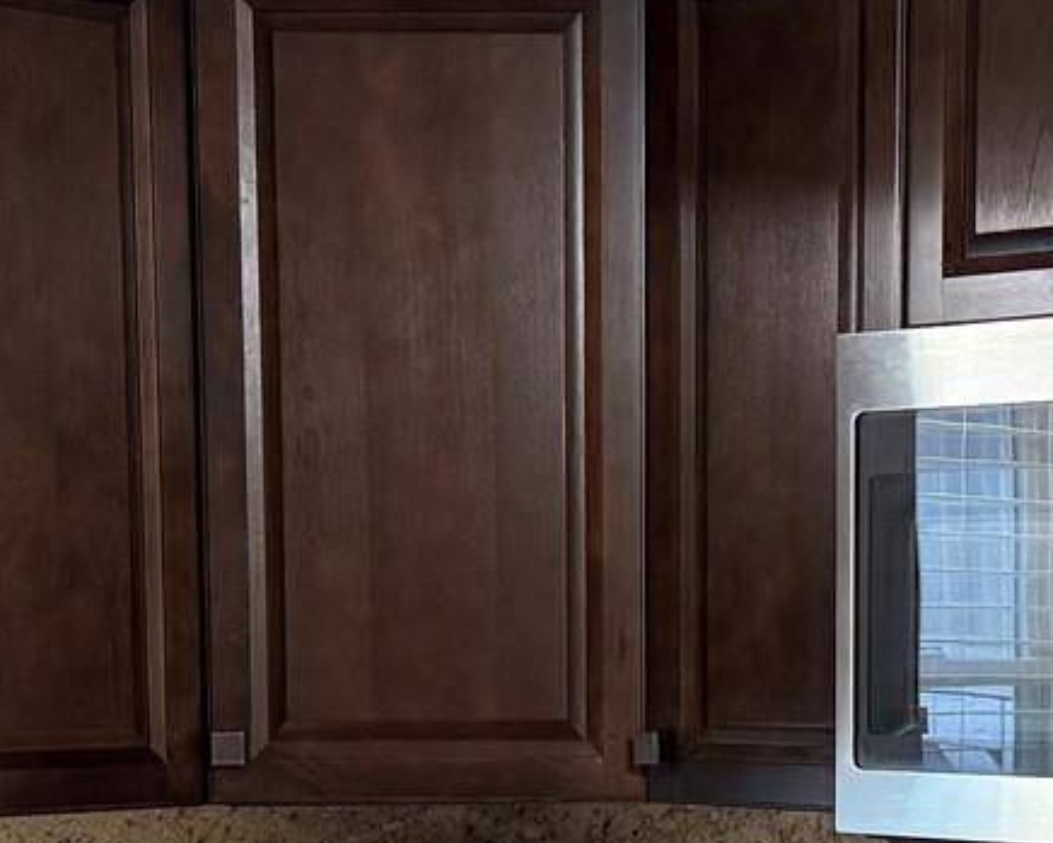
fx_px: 3429
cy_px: 995
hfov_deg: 17.4
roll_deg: -0.2
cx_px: 630
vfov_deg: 13.6
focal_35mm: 110
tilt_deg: -5.9
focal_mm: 6.76
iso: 250
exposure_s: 1/60
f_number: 1.78
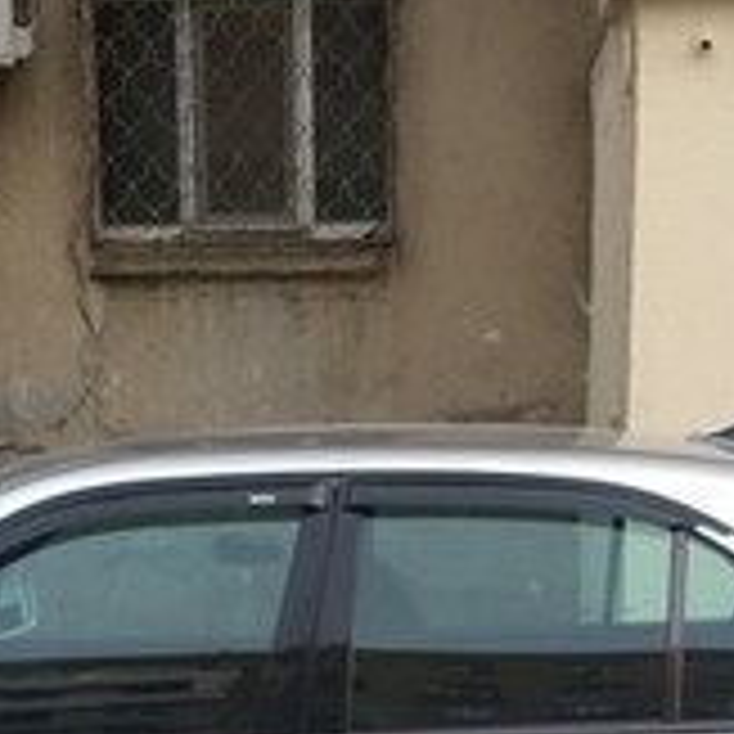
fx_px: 2495
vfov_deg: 15.9
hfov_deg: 16.7
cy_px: 948
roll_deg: +1.4
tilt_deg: -12.2
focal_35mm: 104
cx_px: 257
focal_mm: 4.15
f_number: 2.2
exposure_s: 1/50
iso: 40
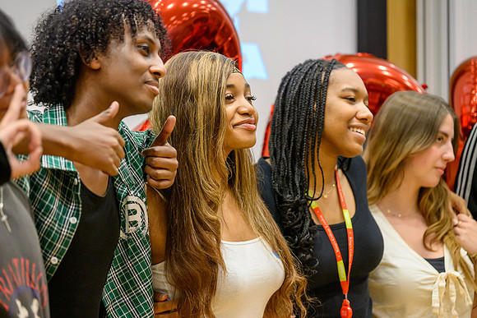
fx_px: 1697
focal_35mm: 128
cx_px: 238
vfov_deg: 10.7
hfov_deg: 16.0
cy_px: 159
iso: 3200
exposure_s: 1/500
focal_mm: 126
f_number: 2.8
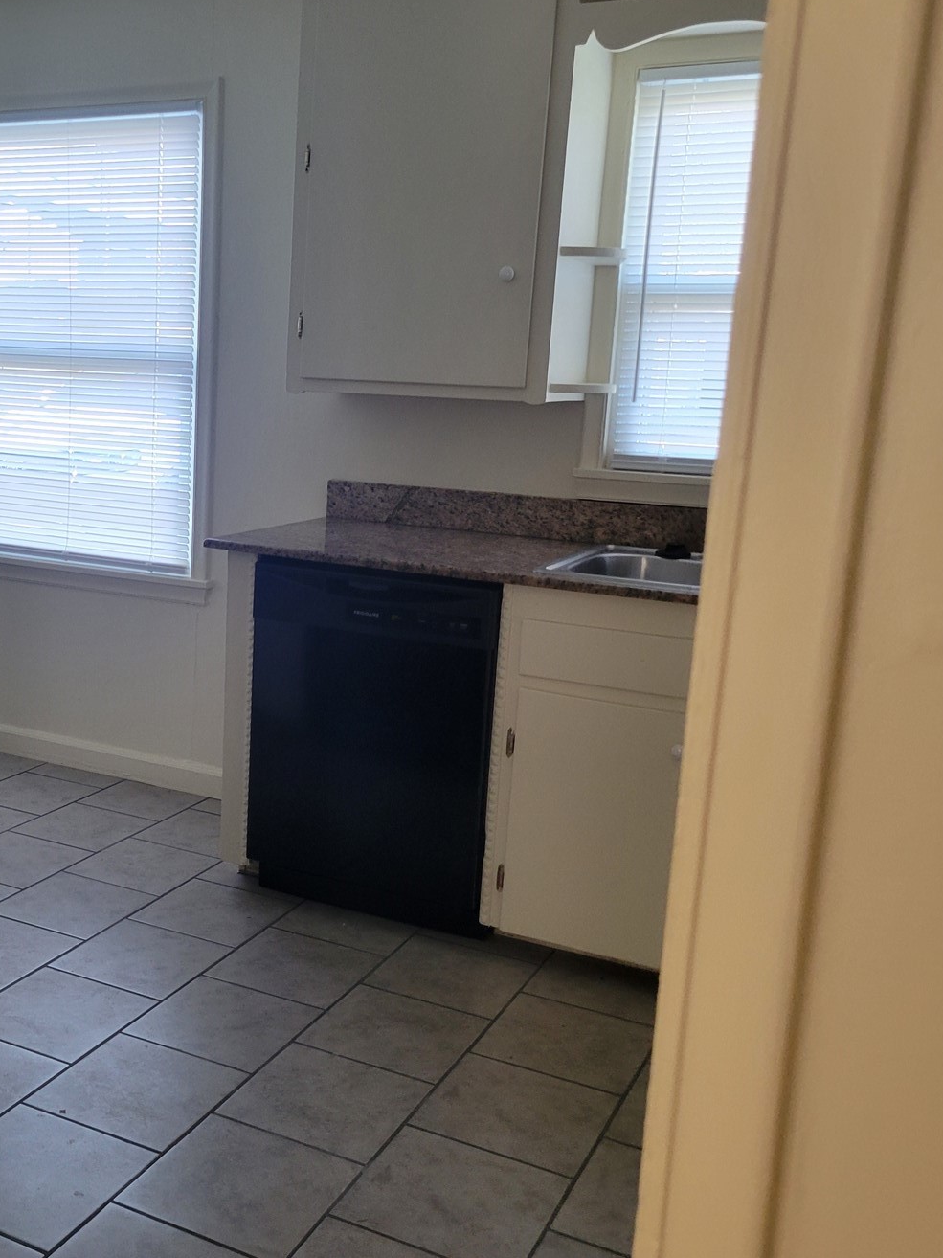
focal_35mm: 38
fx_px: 1381
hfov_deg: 37.0
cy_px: 646
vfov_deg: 49.0
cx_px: 268
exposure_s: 1/60
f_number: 1.8
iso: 200
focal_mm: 5.4
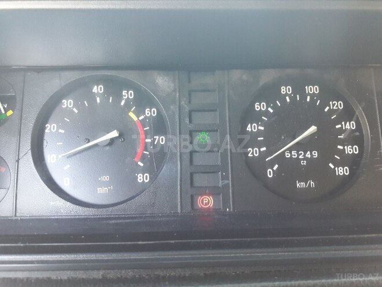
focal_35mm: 28
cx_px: 191
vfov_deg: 49.7
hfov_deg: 63.4
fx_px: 309
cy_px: 144
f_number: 1.9
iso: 200
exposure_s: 1/33
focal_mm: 3.7
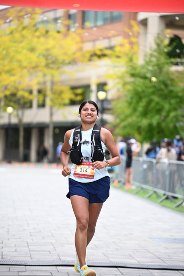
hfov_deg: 11.0
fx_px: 958
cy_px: 138
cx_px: 92
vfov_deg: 16.4
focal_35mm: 125
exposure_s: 1/2000
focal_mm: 125
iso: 640
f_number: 2.8
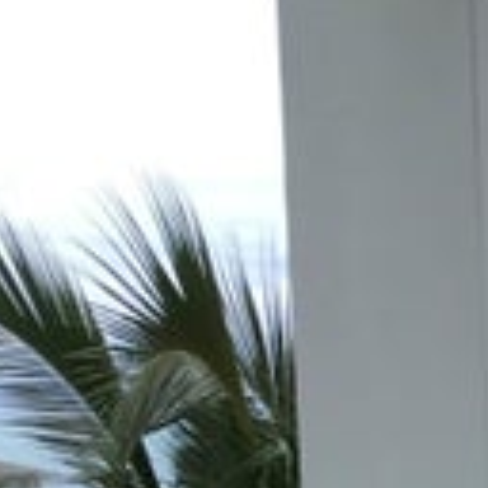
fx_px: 2185
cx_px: 1132
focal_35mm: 137
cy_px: 827
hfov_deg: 11.0
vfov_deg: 11.9
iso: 25
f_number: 2.4
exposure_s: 1/886
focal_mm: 3.3
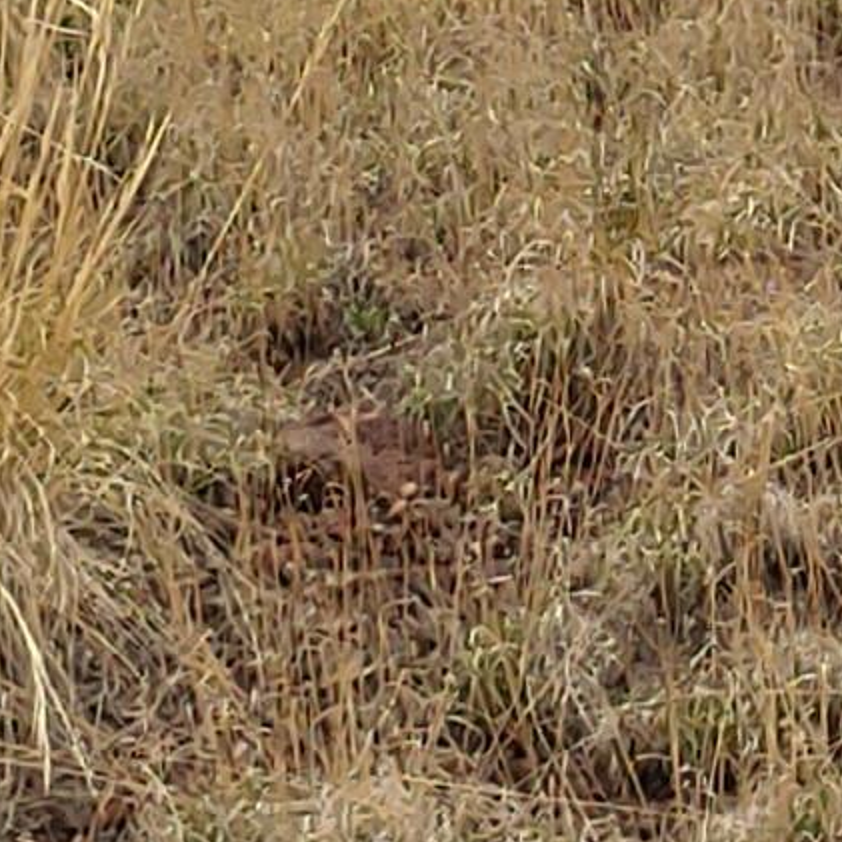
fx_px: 6412
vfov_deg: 7.1
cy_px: -1128
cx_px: 1962
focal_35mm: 233
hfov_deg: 7.1
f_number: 1.5
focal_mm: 4.23
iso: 50
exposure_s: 1/4000
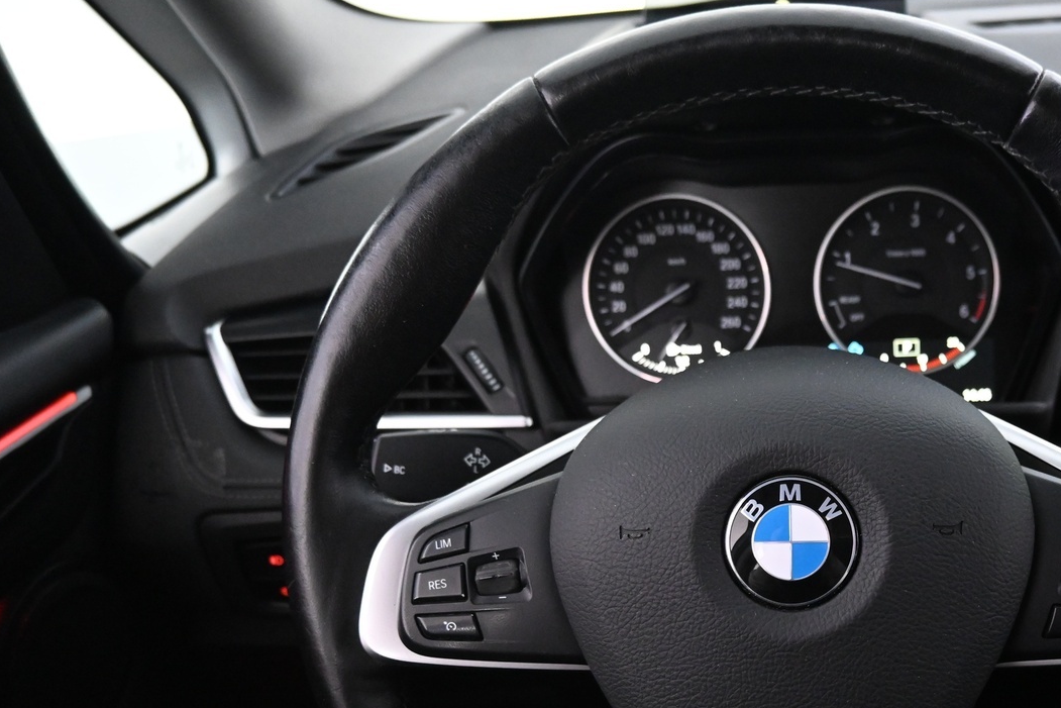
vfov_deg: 35.1
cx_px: 799
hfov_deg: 49.7
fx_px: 1091
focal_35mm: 37
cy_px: 533
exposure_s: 1/25
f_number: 3.5
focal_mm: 16
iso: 3600
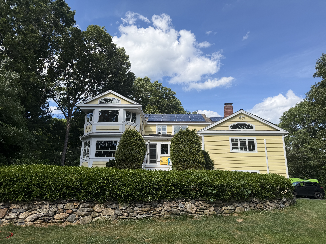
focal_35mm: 24
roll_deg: +0.9
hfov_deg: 71.6
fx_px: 226
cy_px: 122
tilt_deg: +14.4
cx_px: 163
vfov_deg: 56.8
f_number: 1.78
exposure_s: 1/3953
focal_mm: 6.76
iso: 80
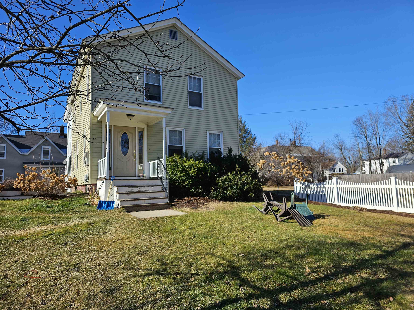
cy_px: 155
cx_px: 207
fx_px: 275
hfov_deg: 73.9
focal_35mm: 23
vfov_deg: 58.9
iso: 20
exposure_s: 1/1139
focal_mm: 6.3
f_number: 1.7
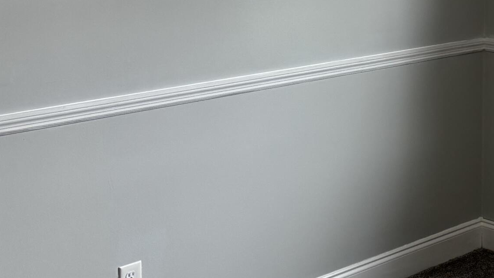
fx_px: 982
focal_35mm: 75
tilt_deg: -4.1
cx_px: 652
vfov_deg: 15.7
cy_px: -28
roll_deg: -0.6
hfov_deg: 24.4
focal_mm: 5.96
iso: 100
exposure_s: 1/60
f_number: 1.6
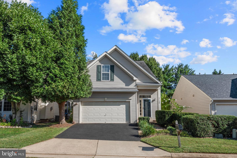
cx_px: 118
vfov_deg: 57.3
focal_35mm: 22
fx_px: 145
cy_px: 79
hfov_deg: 78.6
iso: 100
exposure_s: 1/60
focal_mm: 22
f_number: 16
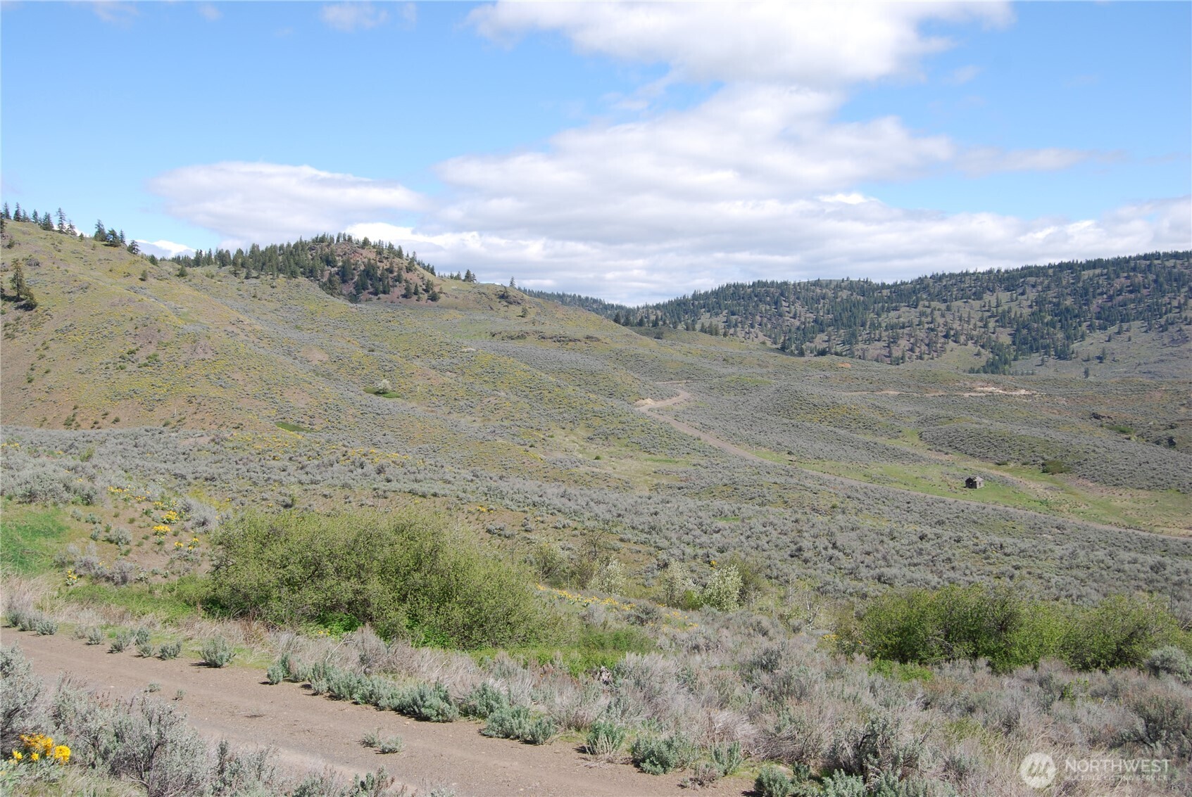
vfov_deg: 37.0
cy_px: 398
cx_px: 596
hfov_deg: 53.1
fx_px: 1193
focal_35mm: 36
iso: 100
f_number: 8
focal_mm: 24
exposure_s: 1/250
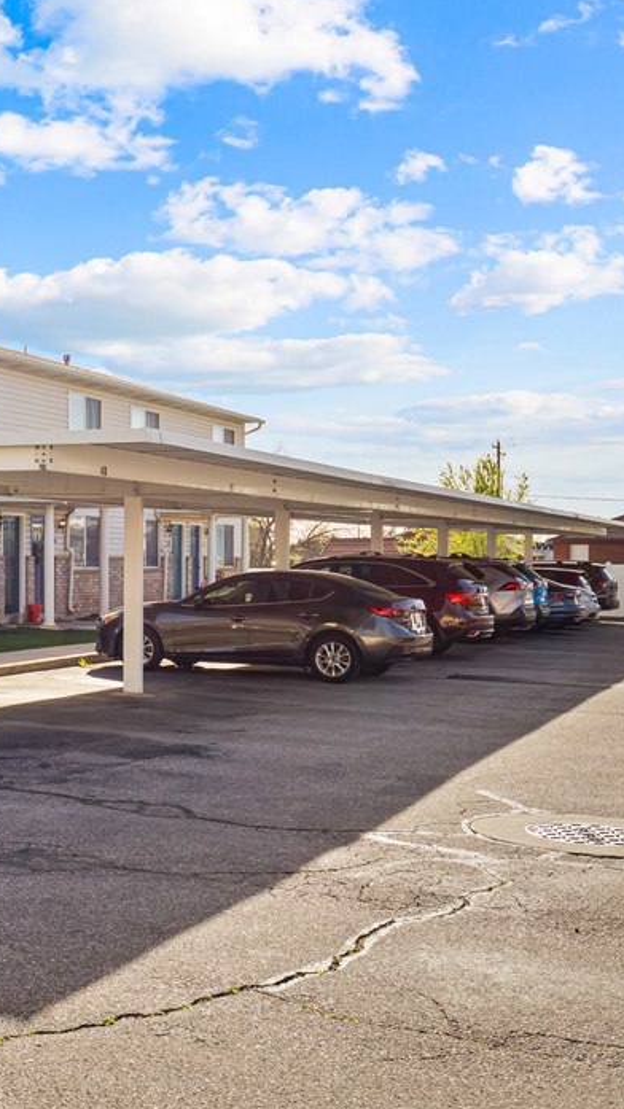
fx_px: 1412
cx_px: -124
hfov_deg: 22.9
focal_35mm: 48
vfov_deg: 42.9
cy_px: 554
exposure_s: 1/200
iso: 200
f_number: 5.6
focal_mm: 15
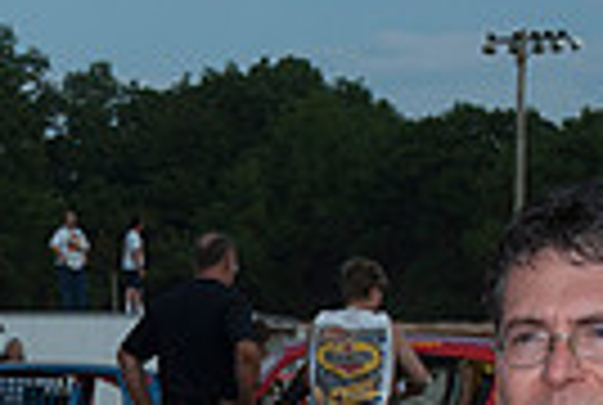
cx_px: -126
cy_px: 738
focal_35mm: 201
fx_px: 3374
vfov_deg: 6.7
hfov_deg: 10.1
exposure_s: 1/250
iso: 100
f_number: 7.1
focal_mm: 31
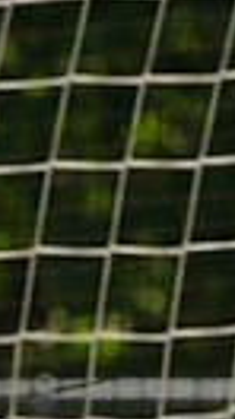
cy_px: 559
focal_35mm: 1494
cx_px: 67
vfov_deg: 1.4
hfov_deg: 0.8
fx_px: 16593
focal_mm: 324
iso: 200
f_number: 13
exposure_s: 1/250
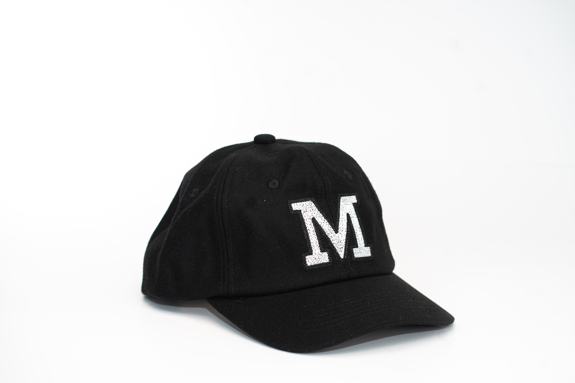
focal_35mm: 91
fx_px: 1453
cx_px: 297
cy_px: 205
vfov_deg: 15.0
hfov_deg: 22.4
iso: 160
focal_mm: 85
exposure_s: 1/200
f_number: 5
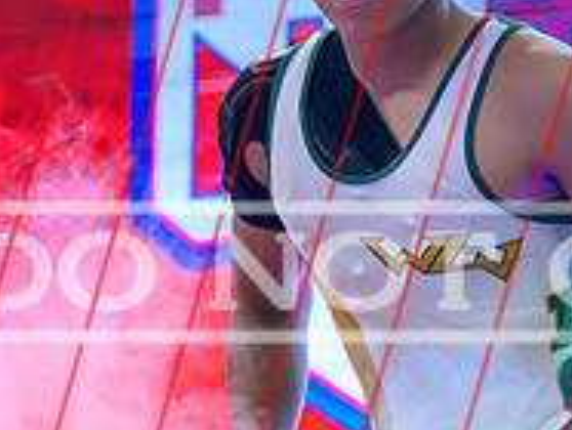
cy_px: 352
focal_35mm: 251
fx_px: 4153
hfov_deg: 7.8
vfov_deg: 5.9
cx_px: 598
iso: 8000
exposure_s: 1/1000
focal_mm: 70
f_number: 2.8
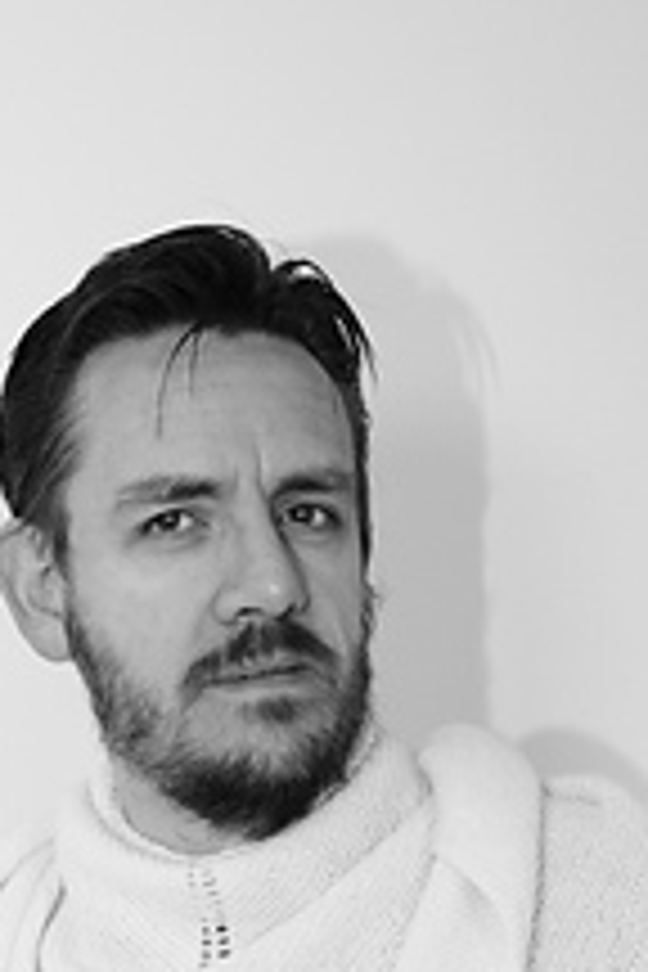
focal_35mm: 98
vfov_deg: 19.3
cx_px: 142
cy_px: 1256
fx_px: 2646
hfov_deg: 13.9
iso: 640
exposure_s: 1/80
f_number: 5.6
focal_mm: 22
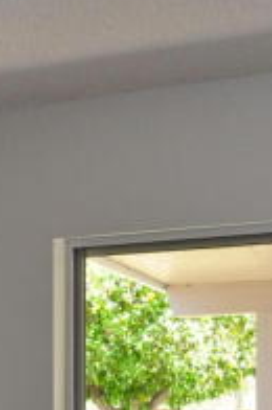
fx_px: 1467
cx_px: -51
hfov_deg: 10.4
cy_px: 534
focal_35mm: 129
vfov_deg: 15.2
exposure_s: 1/30
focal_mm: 22
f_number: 11
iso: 360
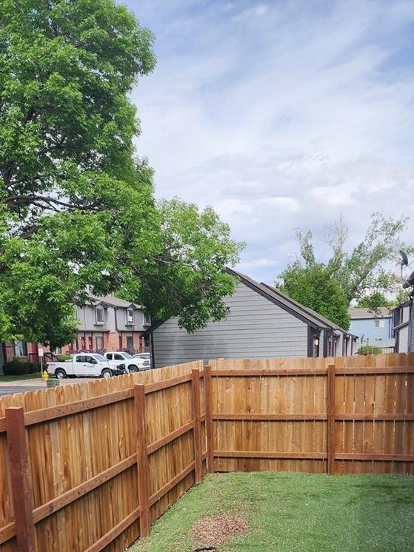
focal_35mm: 37
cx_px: 209
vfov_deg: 47.4
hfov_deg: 38.6
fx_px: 590
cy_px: 442
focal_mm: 6.4
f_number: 1.8
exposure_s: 1/746
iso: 12
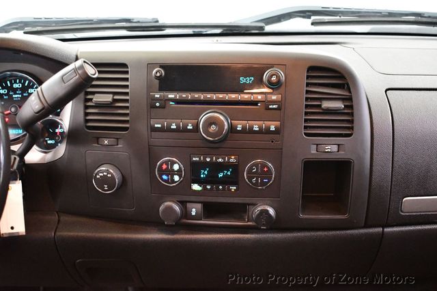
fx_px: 546
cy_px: 146
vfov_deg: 29.8
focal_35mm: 45
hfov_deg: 43.6
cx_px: 218
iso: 9000
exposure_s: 1/60
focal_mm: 30
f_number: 4.2
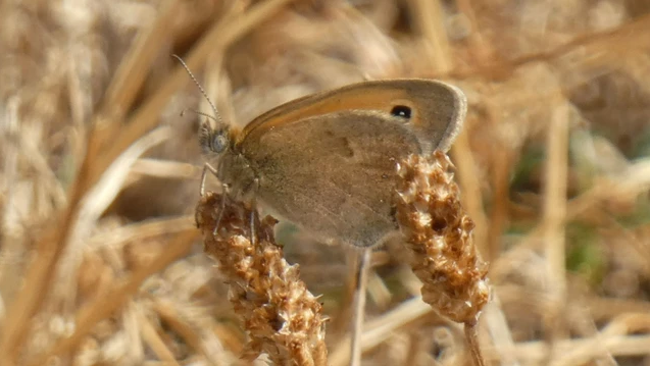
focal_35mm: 513
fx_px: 8846
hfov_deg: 4.2
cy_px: 212
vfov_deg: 2.4
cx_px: 324
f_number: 5.6
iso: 160
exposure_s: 1/320
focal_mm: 84
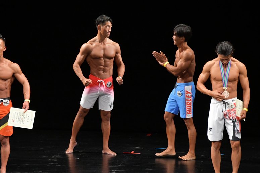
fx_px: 2057
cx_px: 130
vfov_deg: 4.8
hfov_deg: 7.2
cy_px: 86
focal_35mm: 285
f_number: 5.6
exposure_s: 1/400
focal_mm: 190
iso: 3200
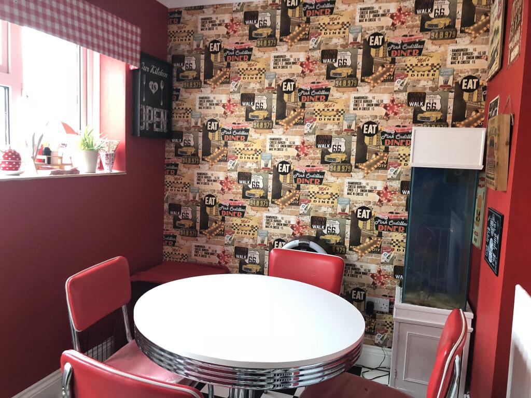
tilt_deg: -8.8
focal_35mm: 29
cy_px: 199
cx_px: 266
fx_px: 445
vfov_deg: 48.2
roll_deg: -2.7
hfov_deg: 61.7
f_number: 1.8
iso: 80
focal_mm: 3.99
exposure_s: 1/17
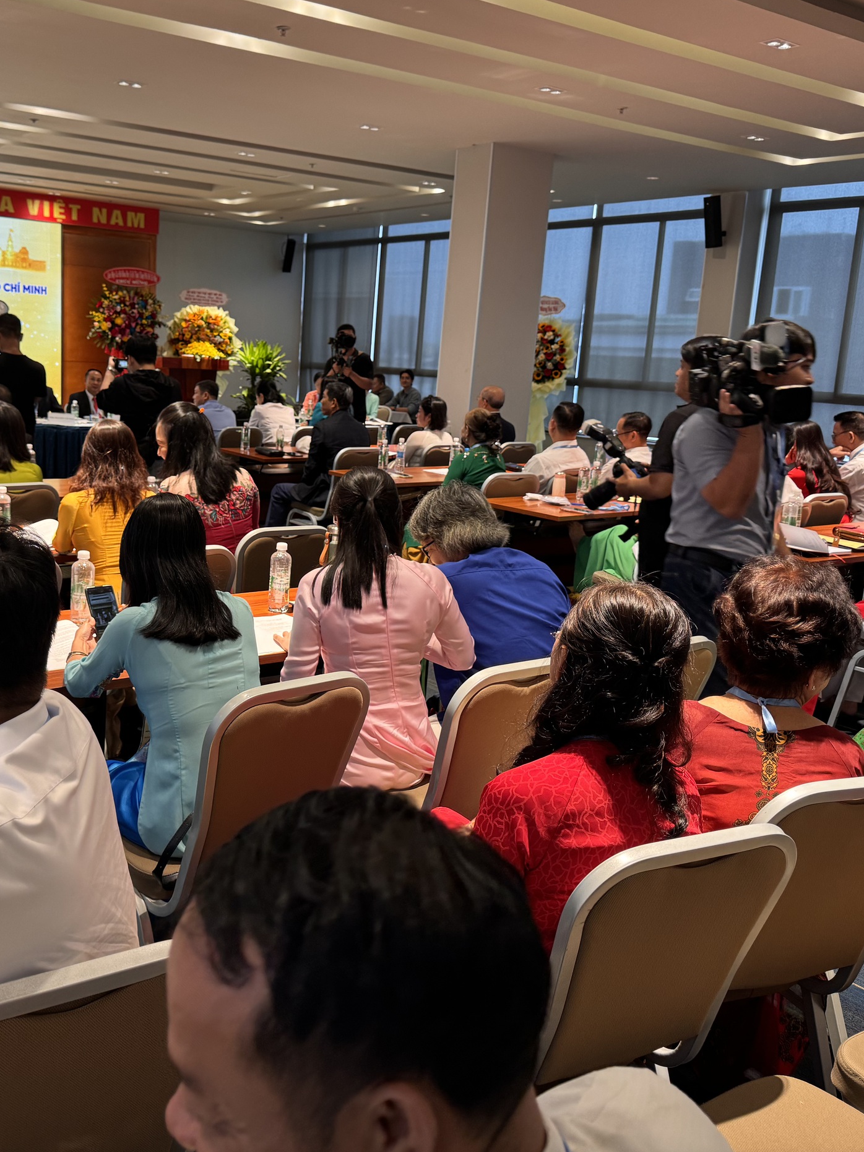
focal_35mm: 33
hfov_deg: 42.2
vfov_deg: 55.4
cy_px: 561
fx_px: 1098
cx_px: 267
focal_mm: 6.76
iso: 160
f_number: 1.78
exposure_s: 1/50
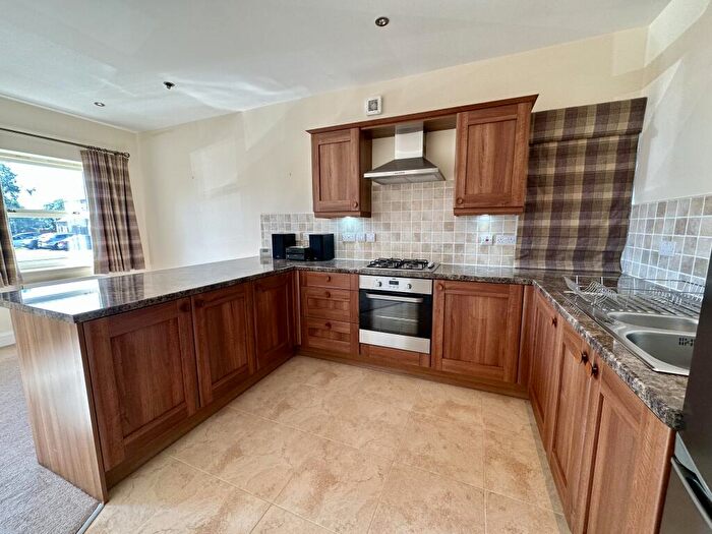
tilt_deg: -8.0
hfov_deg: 102.1
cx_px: 356
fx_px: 288
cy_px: 267
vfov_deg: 85.7
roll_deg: +0.4
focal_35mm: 14
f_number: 2.2
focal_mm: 2.22
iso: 80
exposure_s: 1/100
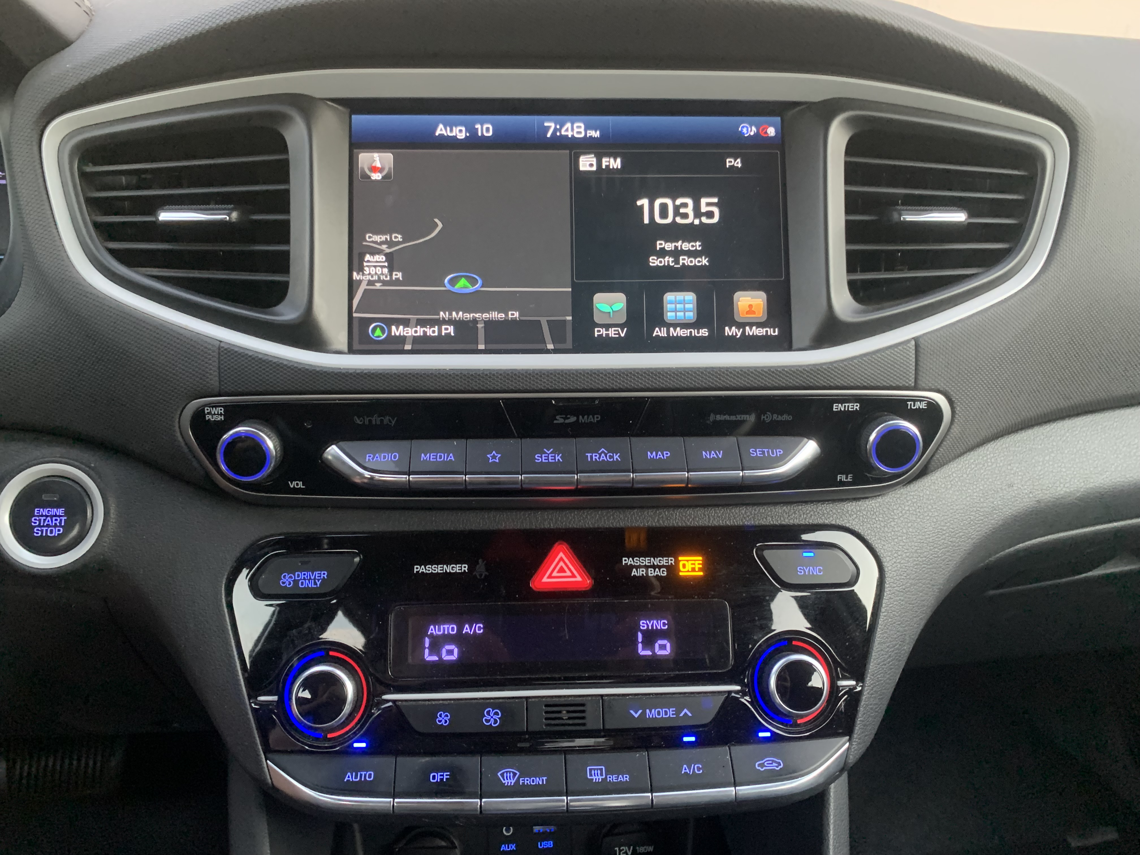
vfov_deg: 53.1
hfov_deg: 67.3
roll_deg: +0.6
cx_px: 570
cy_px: 428
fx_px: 856
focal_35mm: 26
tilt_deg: -13.8
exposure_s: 1/38
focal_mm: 4.25
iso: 400
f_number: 1.8
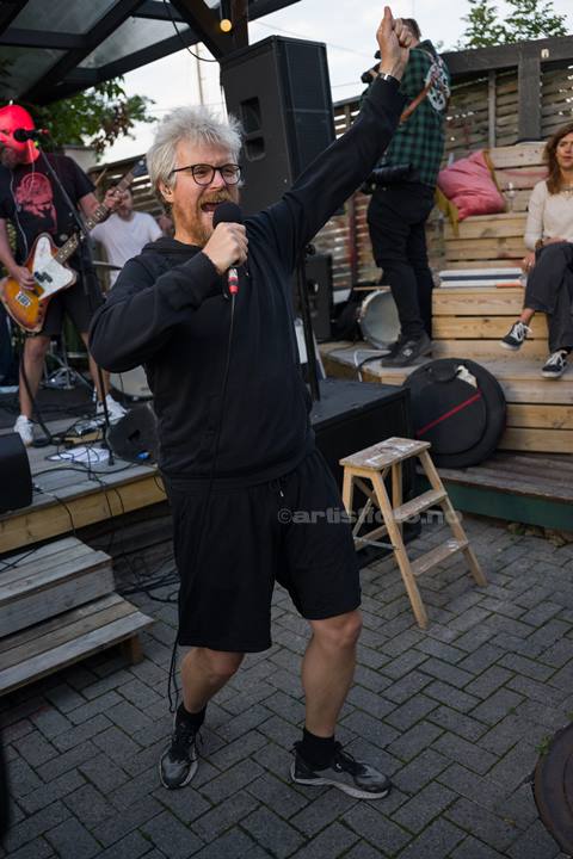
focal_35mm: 32
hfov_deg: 41.7
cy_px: 430
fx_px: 752
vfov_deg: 59.5
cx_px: 286
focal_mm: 31.5
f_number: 2.8
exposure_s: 1/500
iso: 640
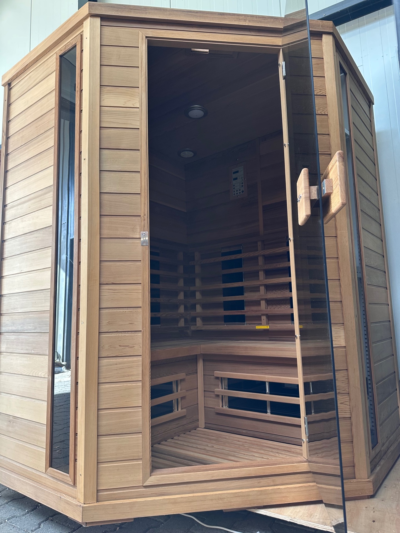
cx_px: 200
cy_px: 266
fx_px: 370
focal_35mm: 24
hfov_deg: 56.8
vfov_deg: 71.6
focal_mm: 6.86
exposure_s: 1/121
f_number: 1.78
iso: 160
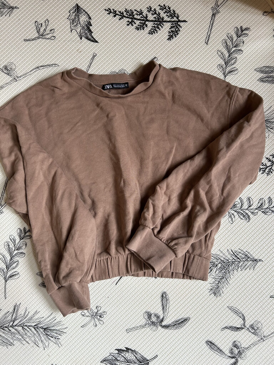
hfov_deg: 53.1
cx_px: 137
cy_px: 182
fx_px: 274
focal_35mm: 26
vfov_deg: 67.3
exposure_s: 1/121
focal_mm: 5.7
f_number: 1.5
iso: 64
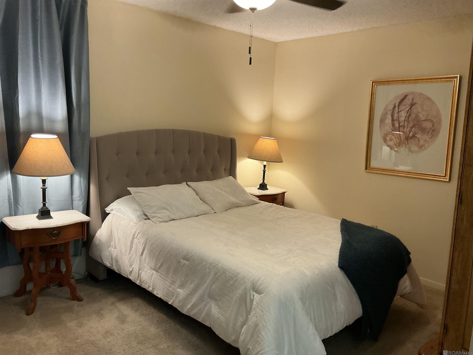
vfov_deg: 48.2
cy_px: 178
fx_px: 396
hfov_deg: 61.7
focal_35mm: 29
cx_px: 236
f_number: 1.8
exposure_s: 1/60
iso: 125
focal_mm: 3
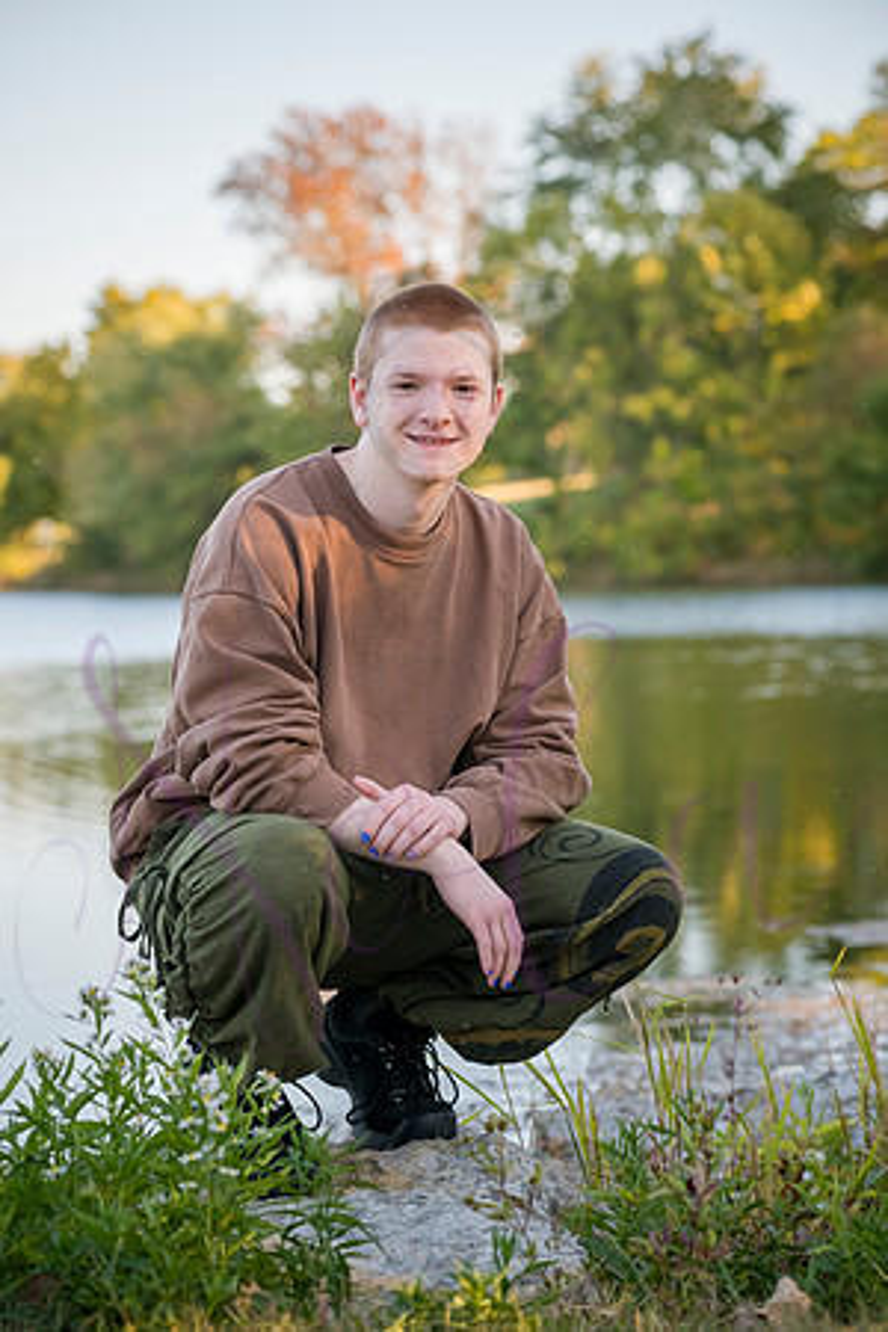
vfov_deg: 20.4
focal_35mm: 100
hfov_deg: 13.7
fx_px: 3700
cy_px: 666
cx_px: 444
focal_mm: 100
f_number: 5
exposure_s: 1/640
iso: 400
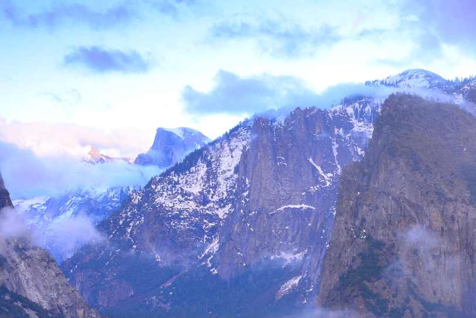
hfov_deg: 16.9
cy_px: 82
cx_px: 234
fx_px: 1600
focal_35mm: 121
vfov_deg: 11.3
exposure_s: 2
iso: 100
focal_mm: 48
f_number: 14
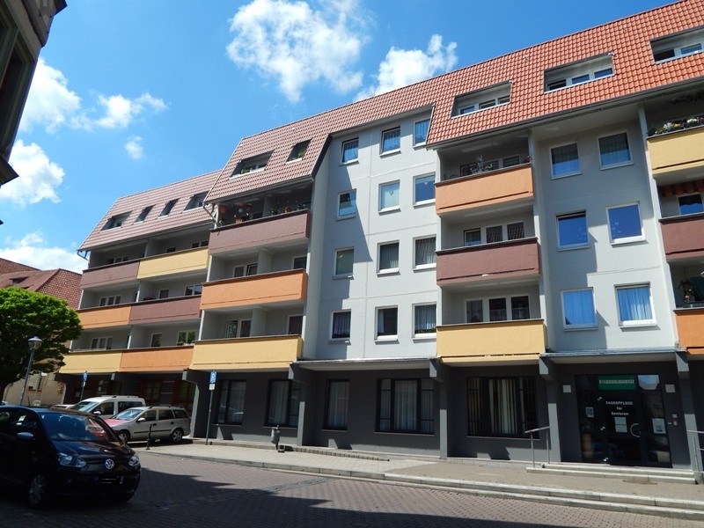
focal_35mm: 25
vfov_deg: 54.9
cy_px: 264
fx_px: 508
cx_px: 352
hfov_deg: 69.4
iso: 125
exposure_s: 1/500
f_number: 6.1
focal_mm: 4.5
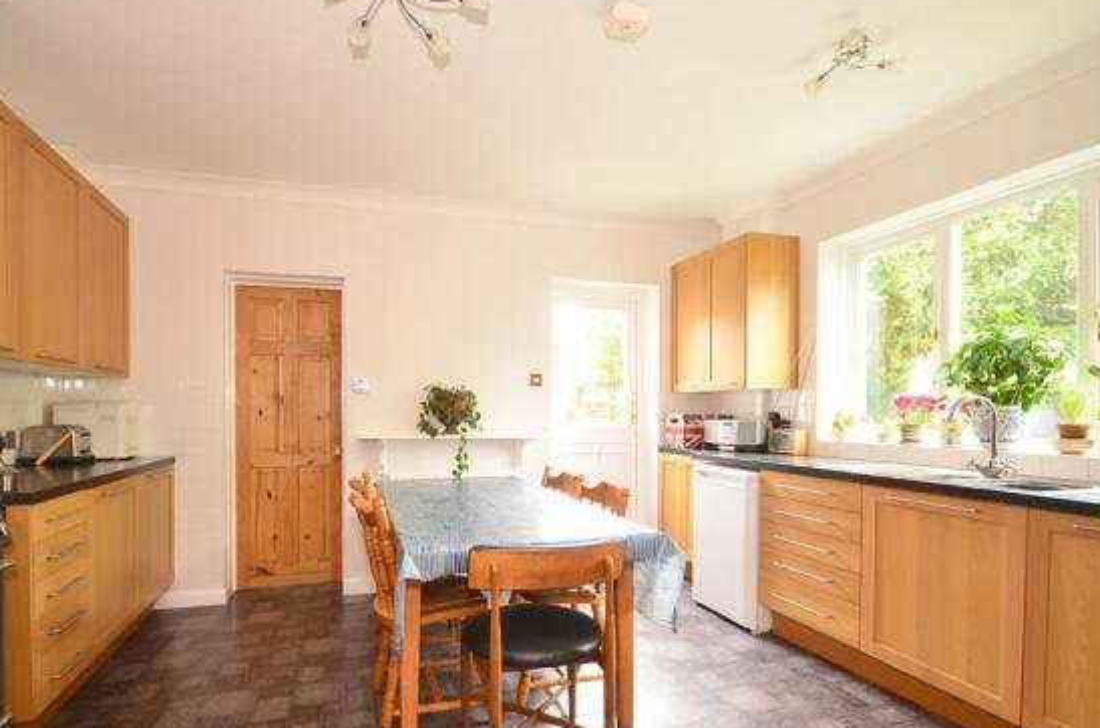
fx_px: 549
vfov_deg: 66.9
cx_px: 495
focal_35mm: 18
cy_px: 410
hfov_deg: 89.8
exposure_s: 1/5
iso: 200
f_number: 5
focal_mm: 10
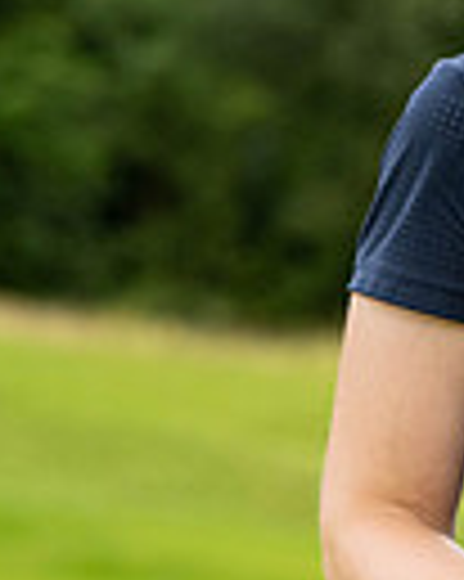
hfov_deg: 3.9
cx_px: 1278
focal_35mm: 386
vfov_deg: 5.0
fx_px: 6634
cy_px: 457
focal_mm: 85
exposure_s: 1/500
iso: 400
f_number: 4
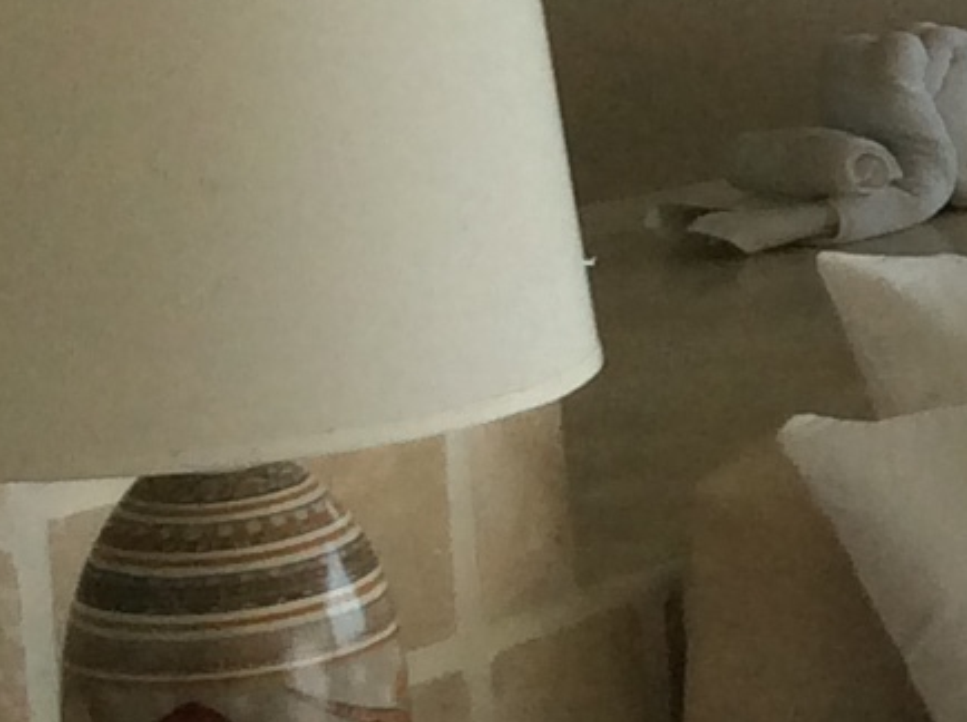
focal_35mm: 191
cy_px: 38
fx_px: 5327
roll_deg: +3.7
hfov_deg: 9.4
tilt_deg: -8.8
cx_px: 2237
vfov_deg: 7.7
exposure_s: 1/233
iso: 32
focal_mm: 3.3
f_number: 2.4
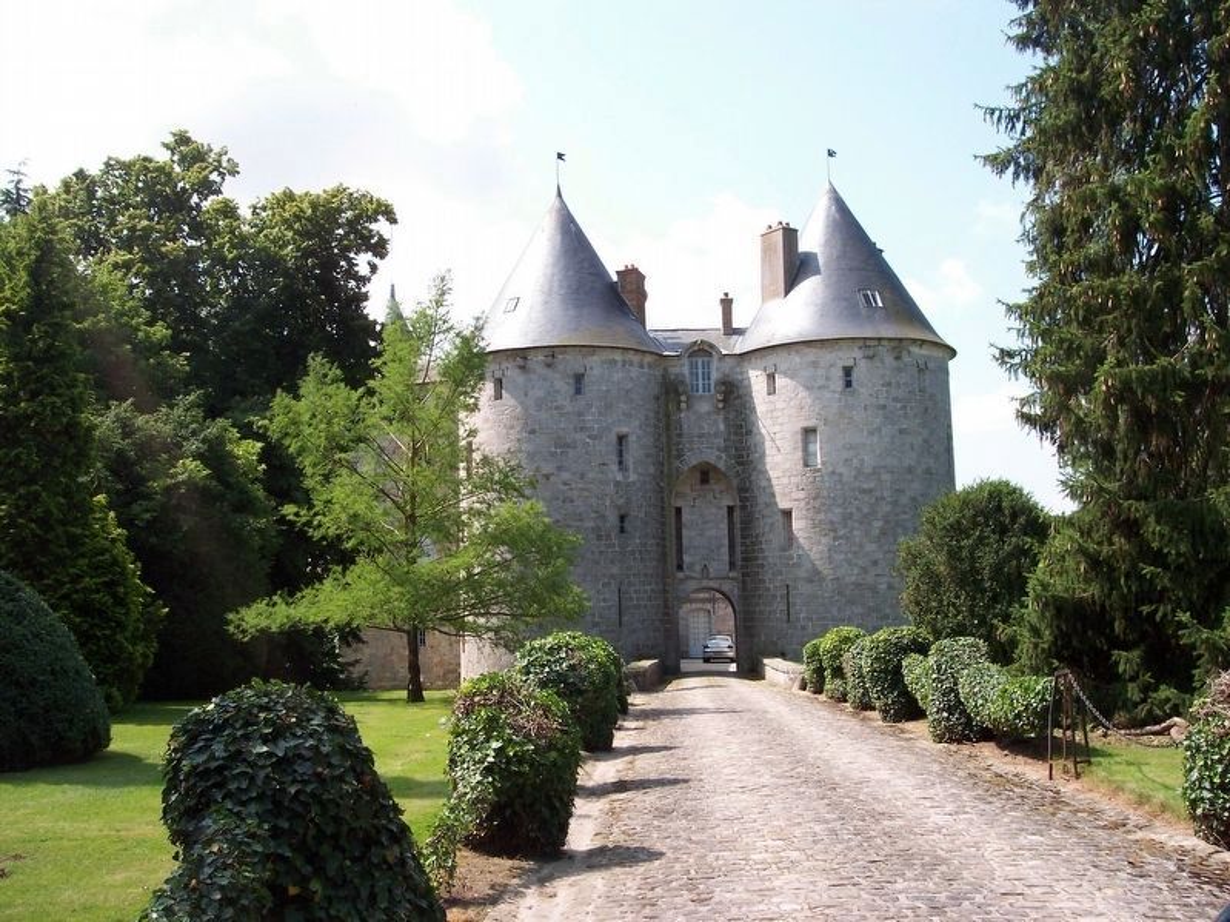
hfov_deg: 49.0
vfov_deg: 37.7
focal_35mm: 38
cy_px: 461
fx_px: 1350
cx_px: 615
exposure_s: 1/350
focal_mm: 8
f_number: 4.8
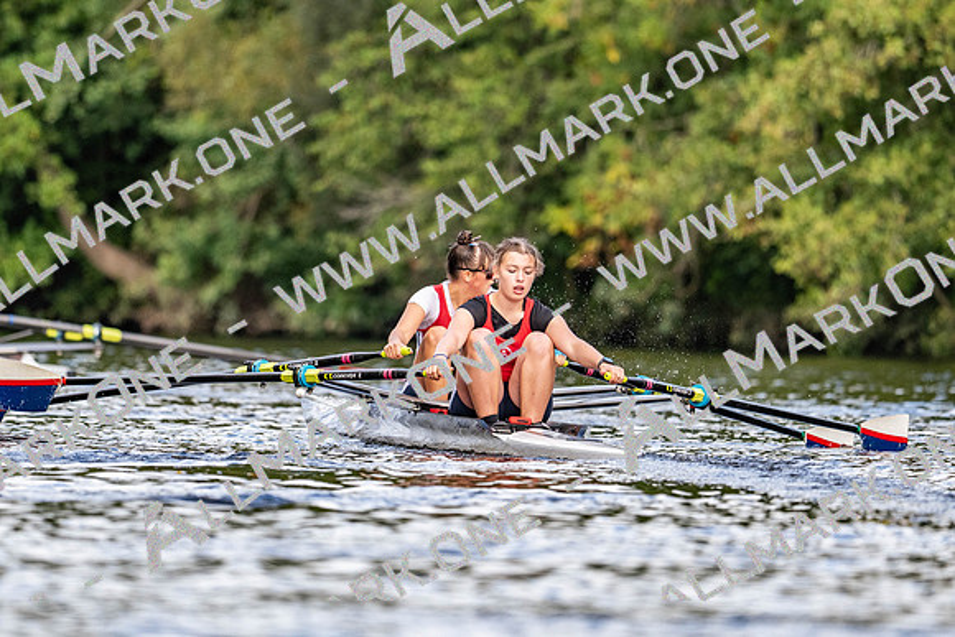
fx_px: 15928
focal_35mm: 600
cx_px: 478
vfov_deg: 2.3
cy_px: 318
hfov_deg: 3.4
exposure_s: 1/2000
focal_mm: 400
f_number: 4.5
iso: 720
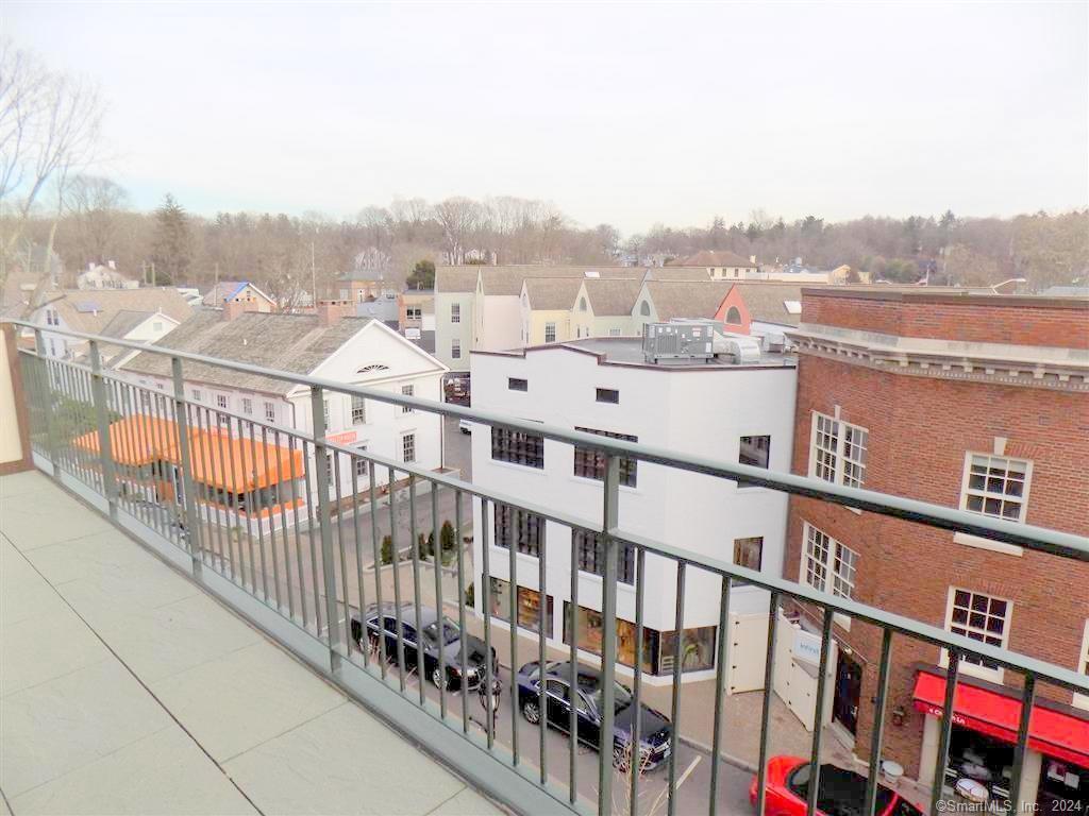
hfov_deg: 73.9
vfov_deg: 58.9
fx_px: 724
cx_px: 544
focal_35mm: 23
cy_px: 408
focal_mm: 4
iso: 80
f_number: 3.1
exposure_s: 1/500
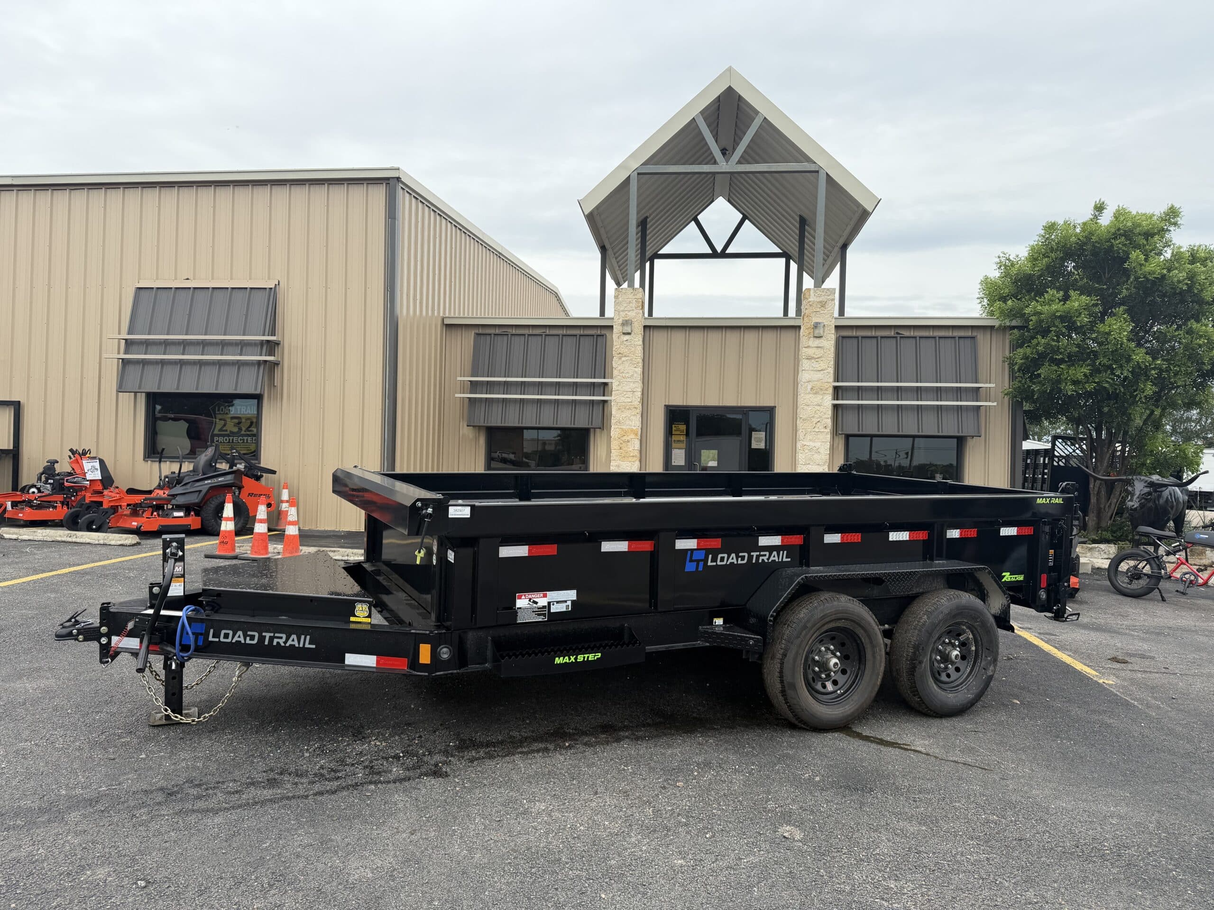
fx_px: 842
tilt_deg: +0.6
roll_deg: -1.3
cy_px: 455
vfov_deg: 56.8
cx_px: 607
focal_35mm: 24
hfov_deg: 71.6
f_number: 1.78
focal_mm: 6.76
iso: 80
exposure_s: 1/3021
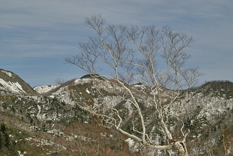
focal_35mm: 42
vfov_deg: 31.9
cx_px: 116
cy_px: 78
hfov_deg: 46.4
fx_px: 272
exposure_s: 1/800
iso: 200
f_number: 10
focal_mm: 28
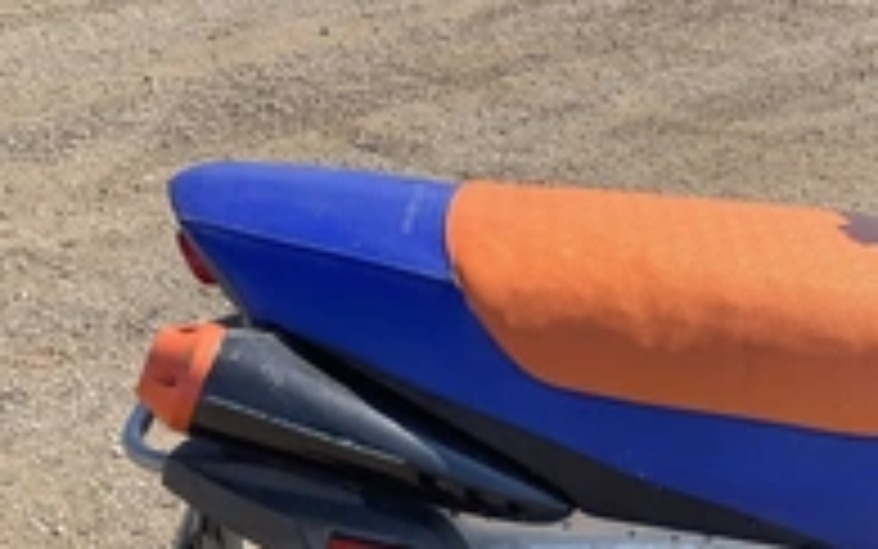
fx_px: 1508
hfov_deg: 31.1
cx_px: 779
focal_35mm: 63
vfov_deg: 20.3
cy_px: 477
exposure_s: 1/556
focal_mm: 3
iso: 25
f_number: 1.8
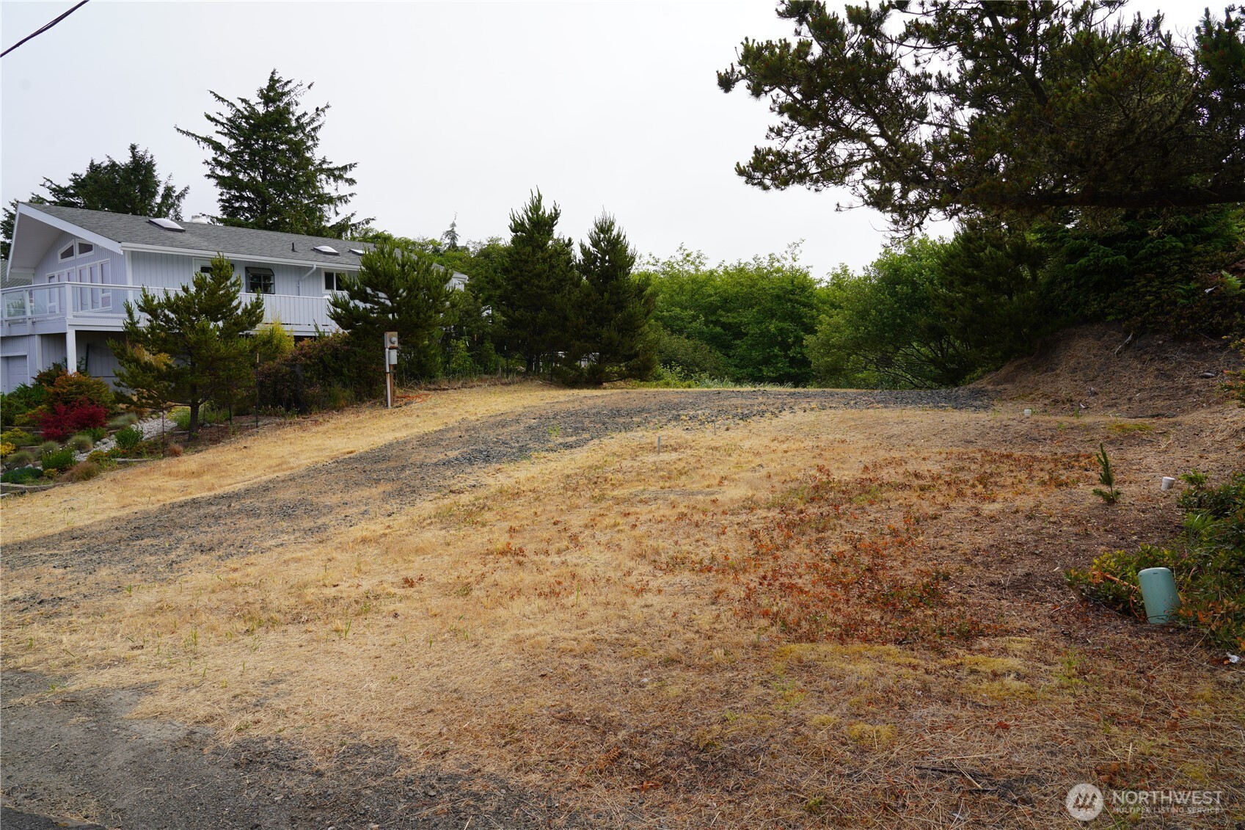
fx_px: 830
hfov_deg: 73.7
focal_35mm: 24
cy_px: 415
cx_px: 622
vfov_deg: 53.1
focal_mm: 24
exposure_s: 1/125
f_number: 9
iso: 100
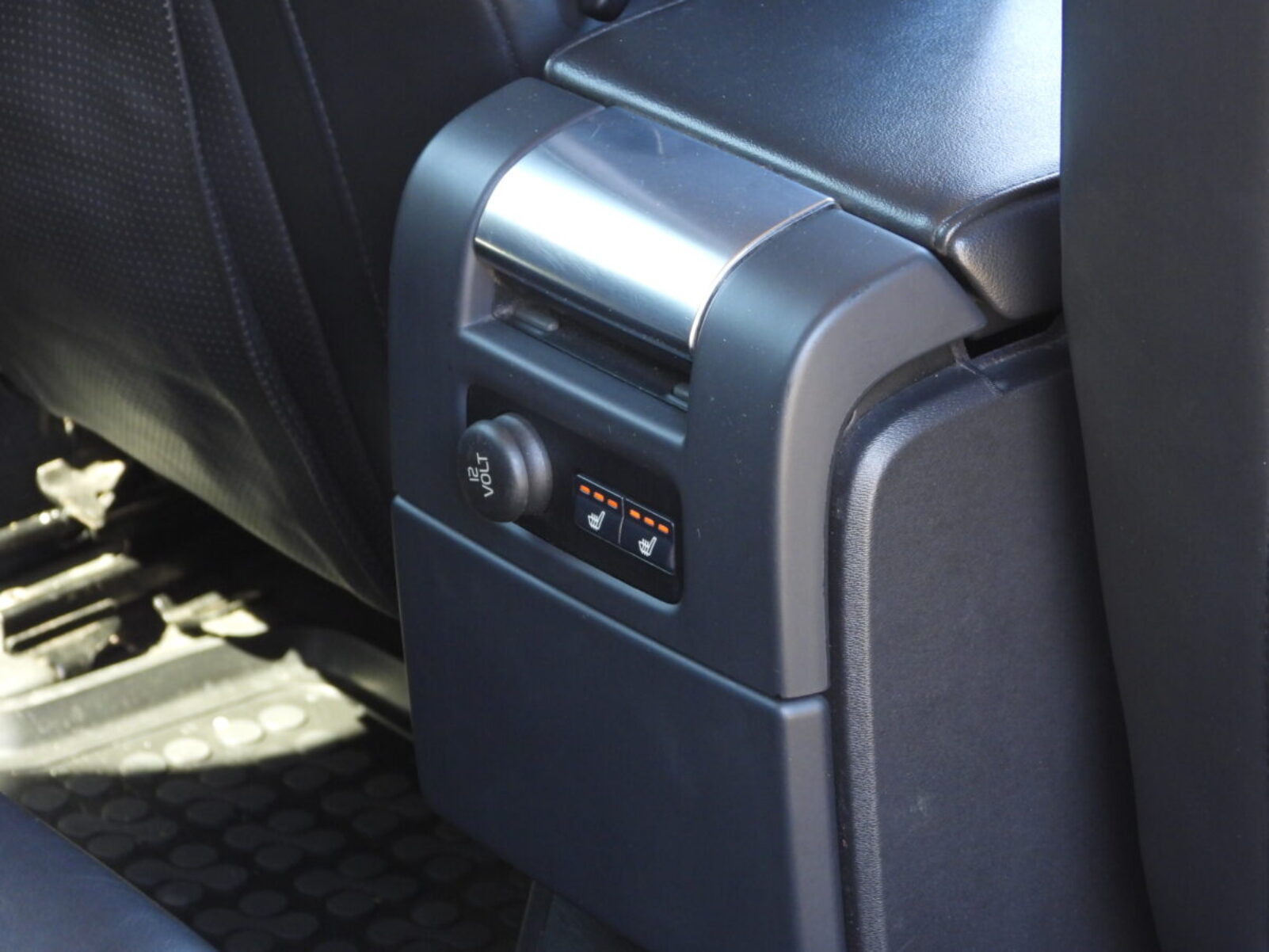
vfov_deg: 11.0
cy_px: 476
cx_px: 634
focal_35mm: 135
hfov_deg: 14.6
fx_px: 4950
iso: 400
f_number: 4
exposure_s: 1/40
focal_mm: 24.3
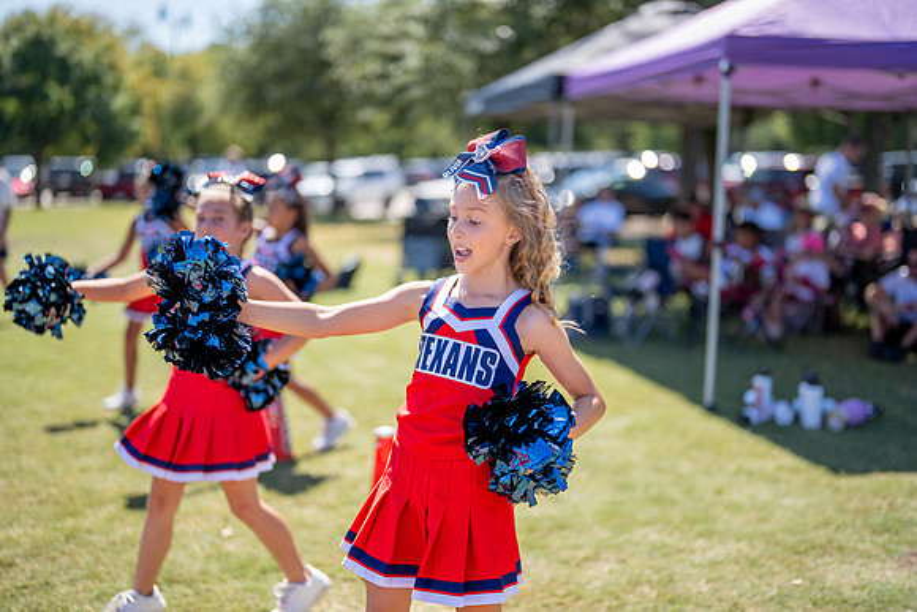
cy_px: 306
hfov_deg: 39.5
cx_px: 459
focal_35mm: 50
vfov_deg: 26.9
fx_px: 1279
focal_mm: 50
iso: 160
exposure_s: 1/8000
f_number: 1.2
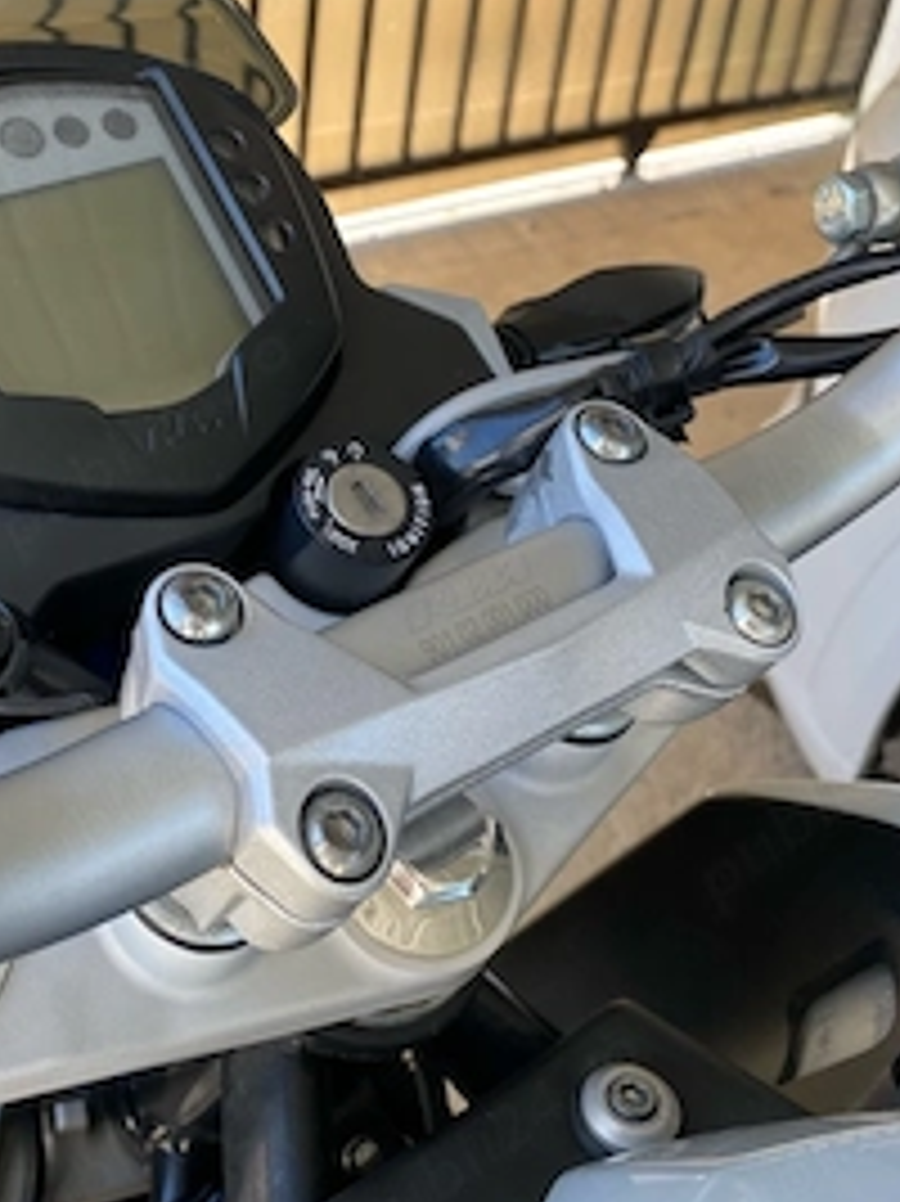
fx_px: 1353
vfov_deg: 47.7
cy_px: 495
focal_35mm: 39
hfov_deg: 36.0
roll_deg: -3.7
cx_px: 234
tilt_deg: -33.5
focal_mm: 4.25
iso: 32
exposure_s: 1/157
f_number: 1.8
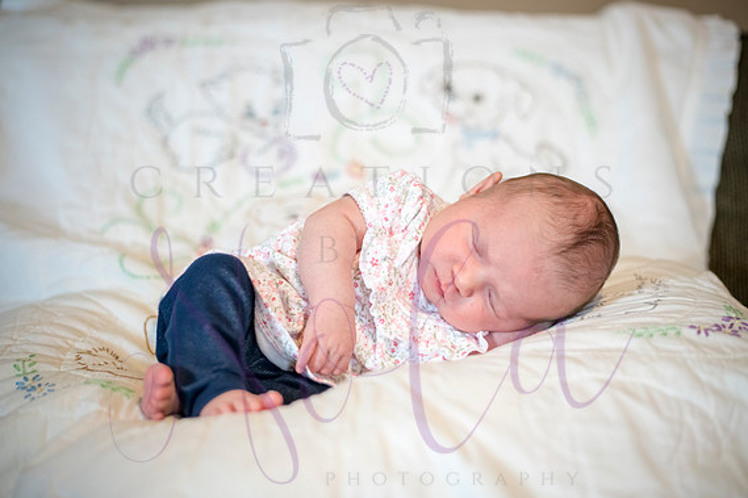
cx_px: 372
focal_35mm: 51
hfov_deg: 38.9
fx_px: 1059
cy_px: 246
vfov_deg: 26.5
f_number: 2.2
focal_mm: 50
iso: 800
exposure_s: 1/100
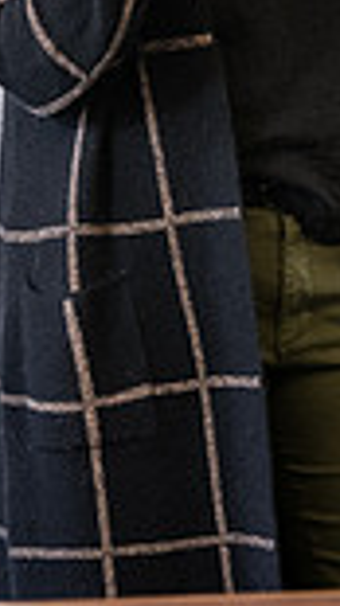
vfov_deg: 5.2
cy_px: -37
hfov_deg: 2.9
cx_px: 352
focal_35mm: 411
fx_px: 6598
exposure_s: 1/200
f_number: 3.2
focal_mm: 105
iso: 800
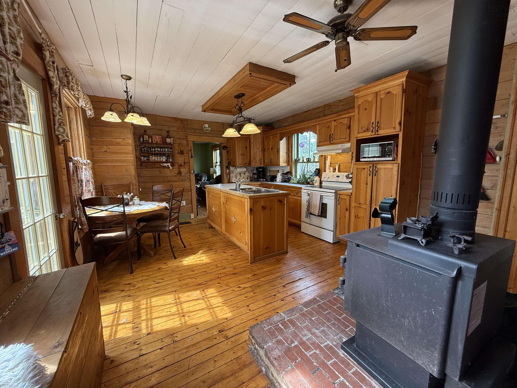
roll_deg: +0.5
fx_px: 209
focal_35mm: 14
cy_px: 194
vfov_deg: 85.7
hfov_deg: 102.1
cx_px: 258
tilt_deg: -7.5
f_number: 2.2
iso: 160
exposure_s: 1/99
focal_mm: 2.22
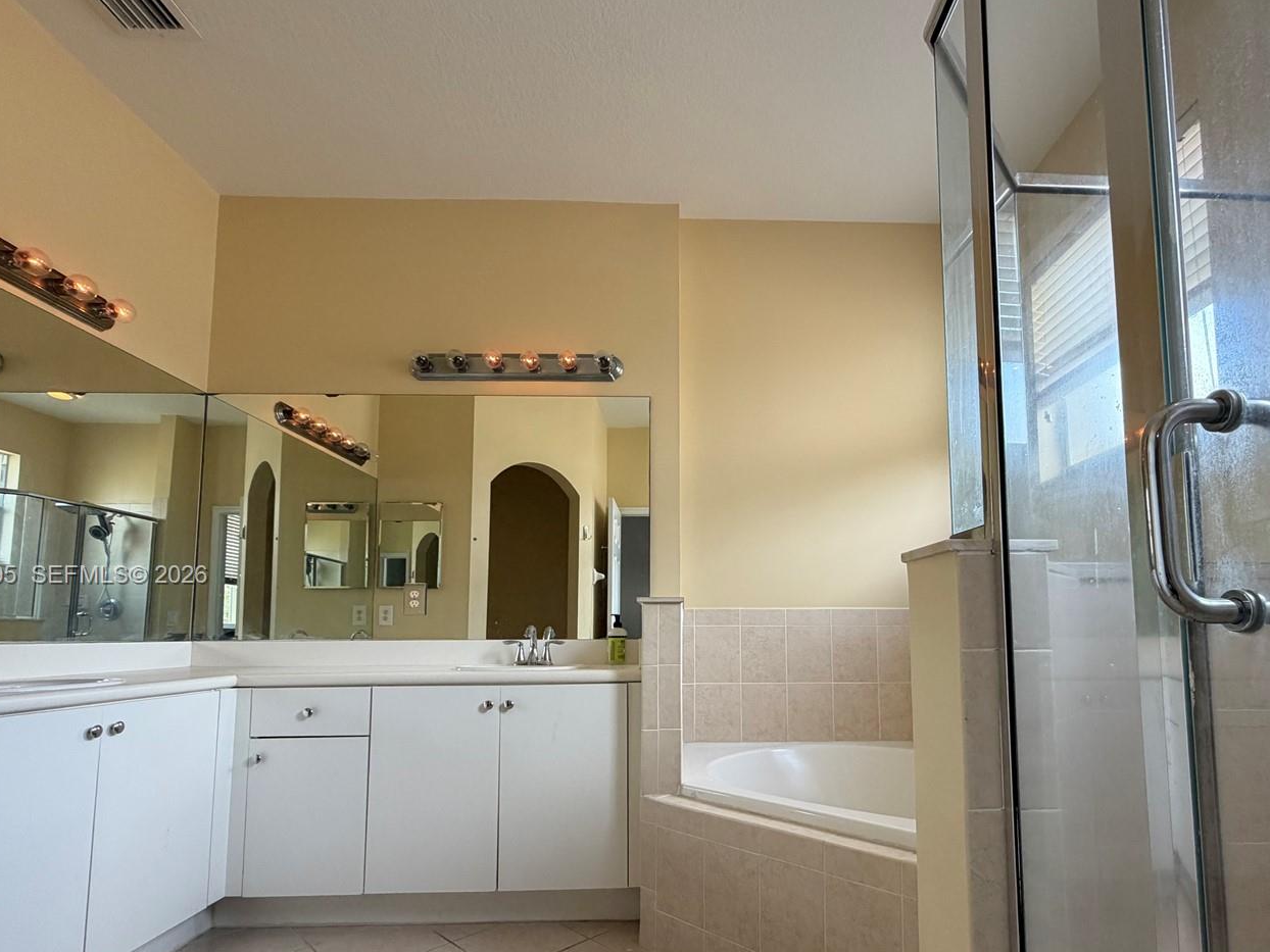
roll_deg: +0.1
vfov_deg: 70.8
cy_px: 577
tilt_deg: +4.5
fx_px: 660
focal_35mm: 18
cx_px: 706
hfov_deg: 87.4
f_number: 2.2
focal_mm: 2.22
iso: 250
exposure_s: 1/120
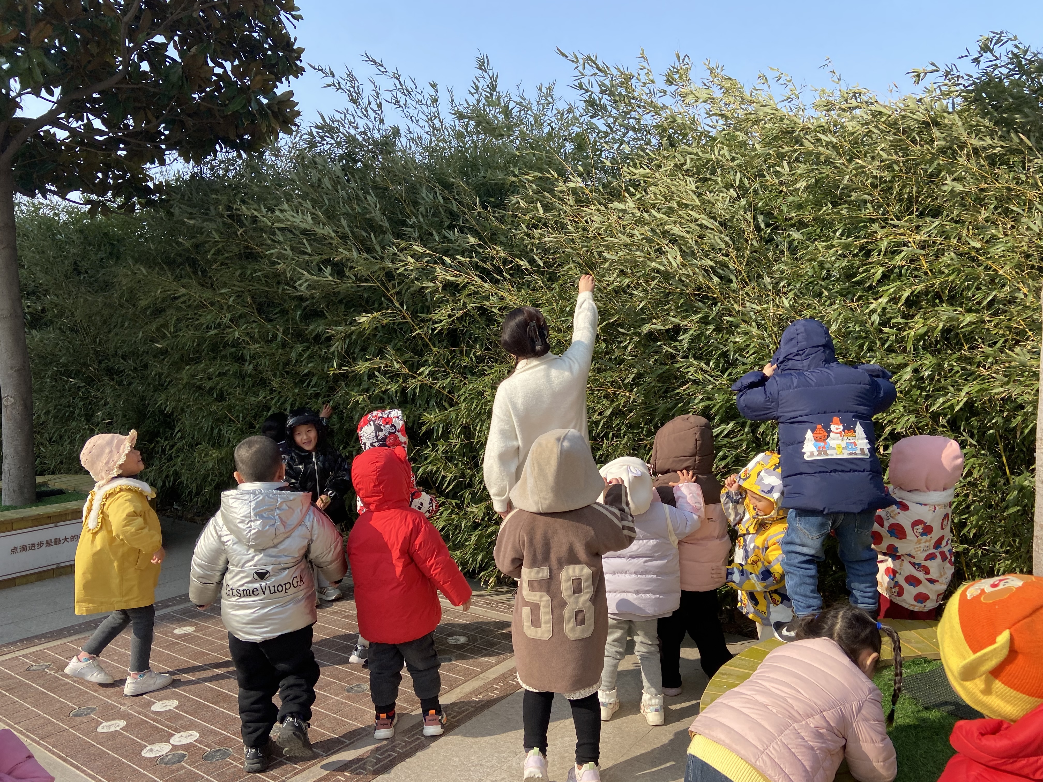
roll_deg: +1.1
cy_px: 391
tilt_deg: -4.0
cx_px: 522
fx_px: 783
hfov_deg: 67.3
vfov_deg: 53.1
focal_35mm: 26
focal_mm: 4.25
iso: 32
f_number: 1.8
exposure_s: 1/1258
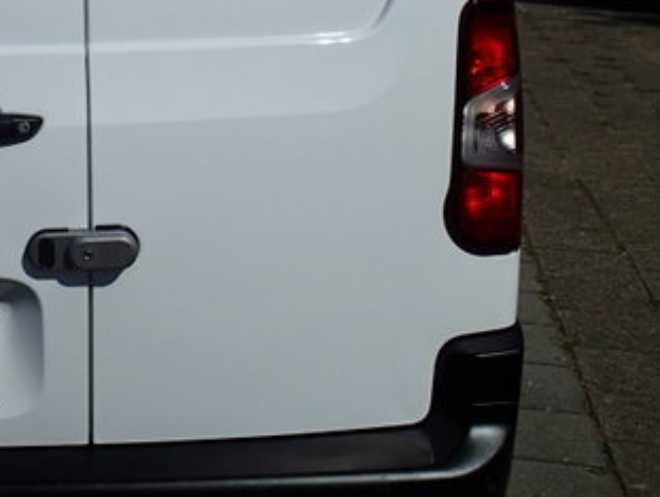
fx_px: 1164
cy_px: 81
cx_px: -36
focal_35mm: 61
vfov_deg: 23.6
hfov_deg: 29.1
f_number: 8
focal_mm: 4.5
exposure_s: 1/1000
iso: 100
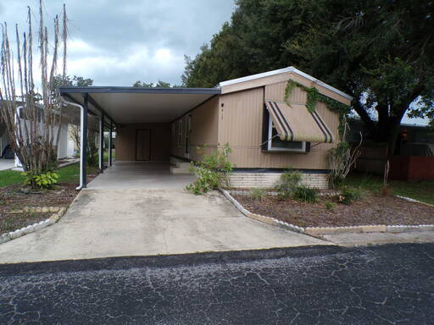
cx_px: 217
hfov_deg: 71.6
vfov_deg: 56.8
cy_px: 162
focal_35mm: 24
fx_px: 301
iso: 100
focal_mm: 4.3
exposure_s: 1/120
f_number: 4.4
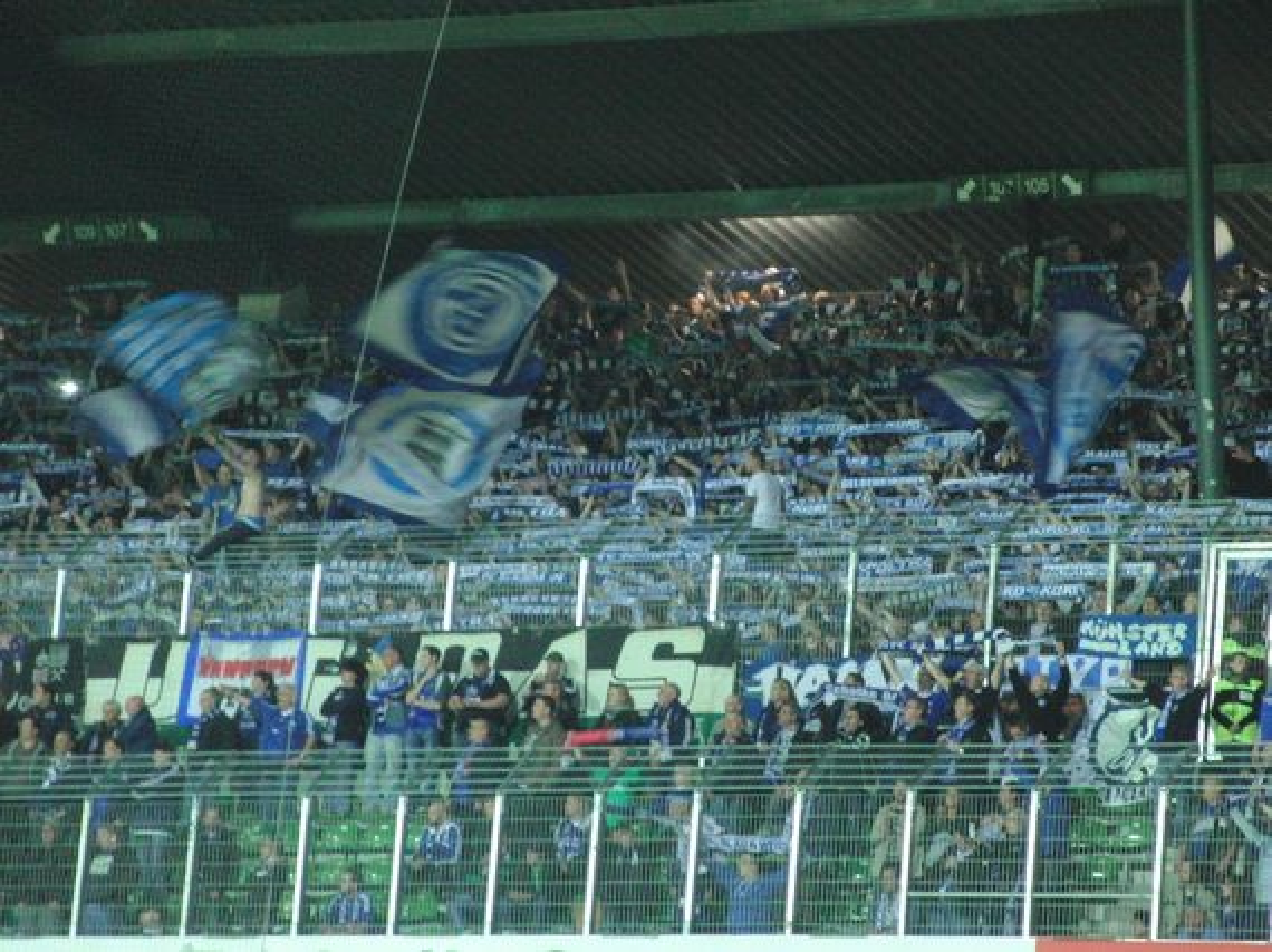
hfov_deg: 10.7
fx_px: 6795
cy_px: 476
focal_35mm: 185
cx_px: 636
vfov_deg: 8.0
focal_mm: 32.1
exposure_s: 1/13
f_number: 4.5
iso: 800
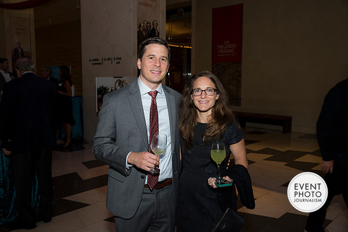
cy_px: 116
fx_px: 338
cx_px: 174
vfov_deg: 37.9
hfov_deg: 54.4
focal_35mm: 35
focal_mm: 35
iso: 800
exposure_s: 1/125
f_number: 5.6
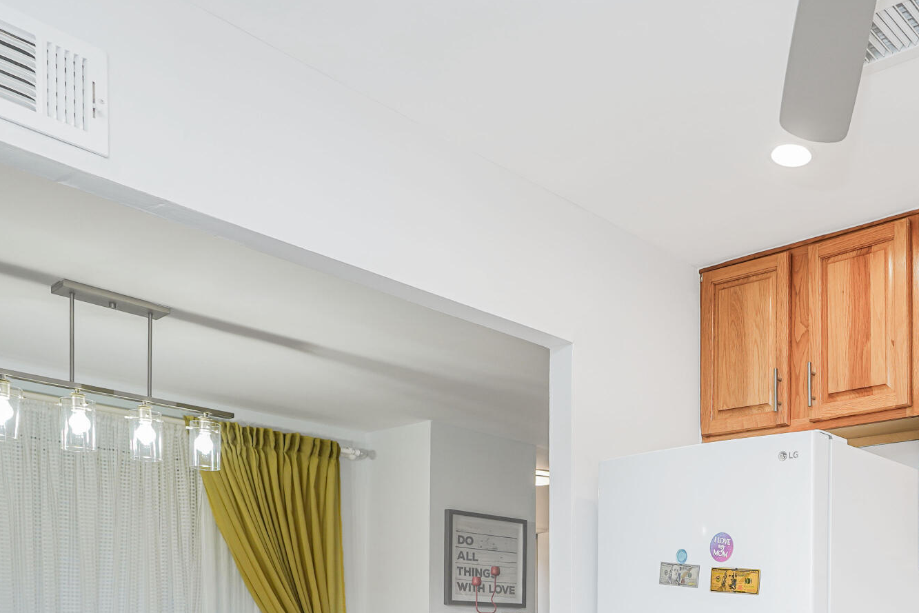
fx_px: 919
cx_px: 849
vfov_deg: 32.9
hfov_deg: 47.1
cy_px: 654
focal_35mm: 36
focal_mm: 16
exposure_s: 1/15
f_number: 4
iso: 50
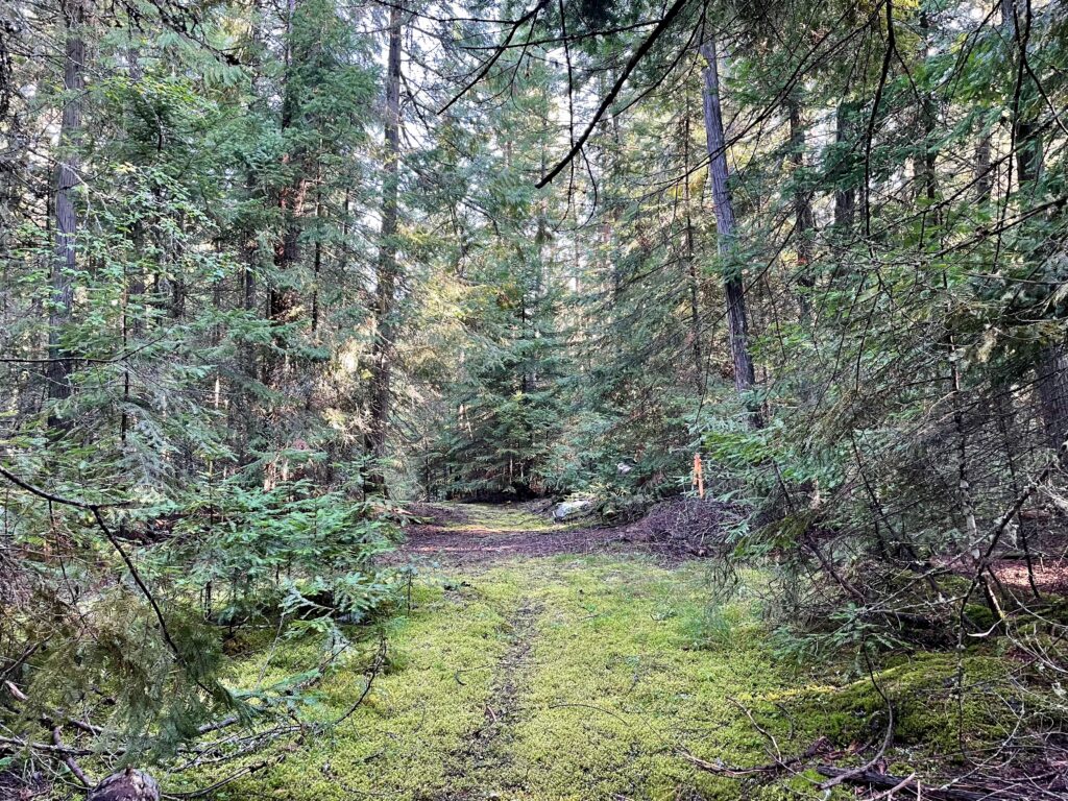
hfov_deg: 67.3
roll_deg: -0.2
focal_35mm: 26
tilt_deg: +1.3
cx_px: 534
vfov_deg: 53.1
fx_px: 802
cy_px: 400
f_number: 1.6
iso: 160
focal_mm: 4.2
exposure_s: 1/60
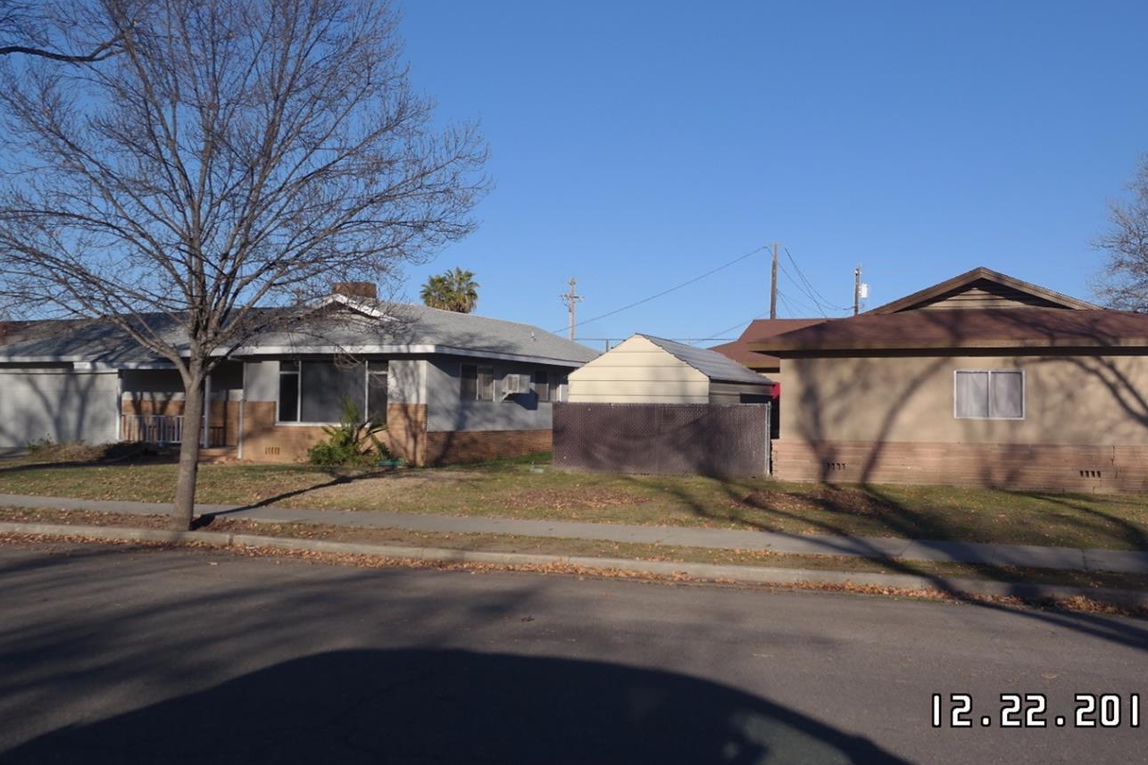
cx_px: 597
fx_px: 1116
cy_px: 363
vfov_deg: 37.8
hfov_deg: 54.4
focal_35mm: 35
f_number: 6.3
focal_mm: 20
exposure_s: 1/320
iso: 100
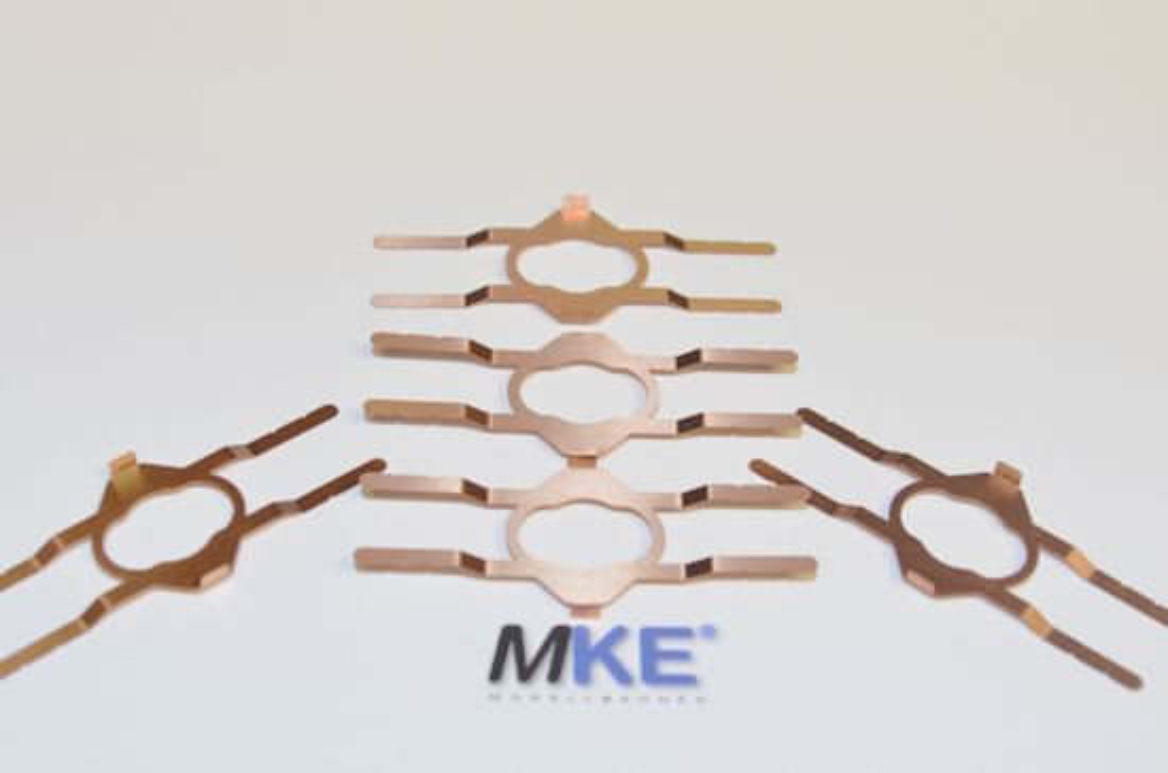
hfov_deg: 28.1
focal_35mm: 72
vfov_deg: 18.8
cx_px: 584
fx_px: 2331
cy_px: 386
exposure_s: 1/60
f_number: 9
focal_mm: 48
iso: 720
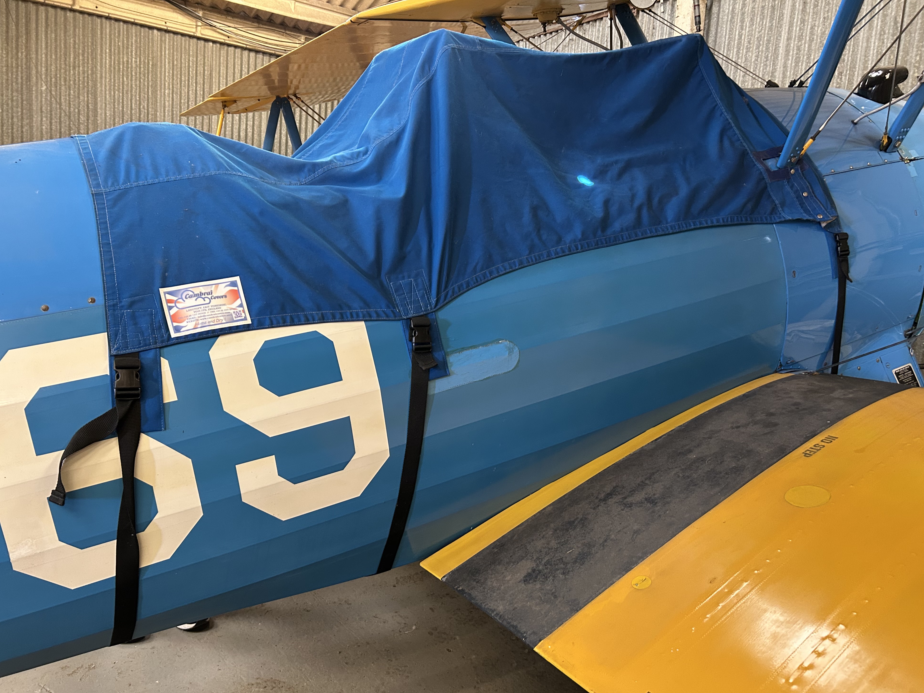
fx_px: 721
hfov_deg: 65.3
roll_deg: -2.9
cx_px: 446
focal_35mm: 27
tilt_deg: -9.2
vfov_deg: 51.3
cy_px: 356
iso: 320
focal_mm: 5.7
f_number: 1.5
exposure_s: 1/50
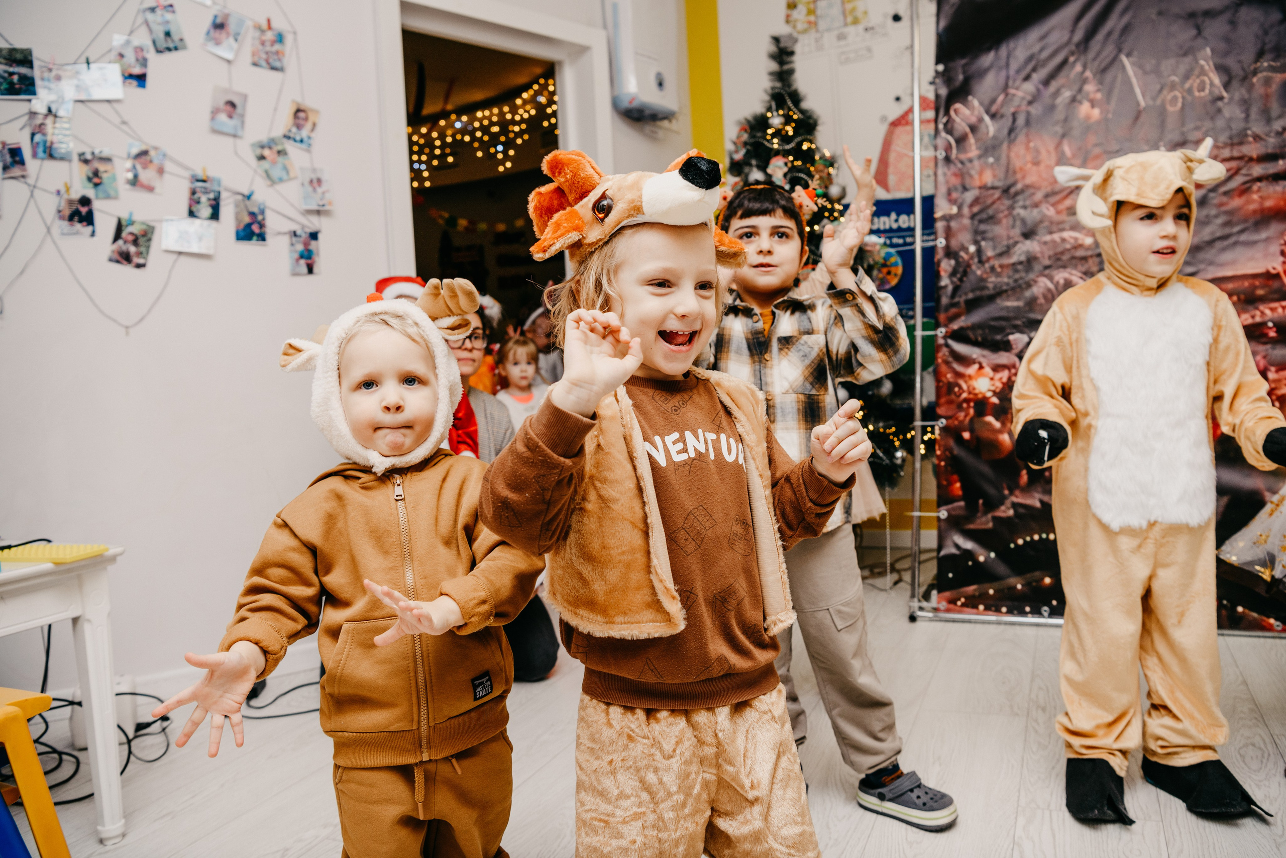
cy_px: 429
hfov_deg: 63.7
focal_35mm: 29
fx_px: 1036
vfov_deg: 45.0
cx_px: 643
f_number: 4.5
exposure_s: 1/160
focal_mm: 29
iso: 320
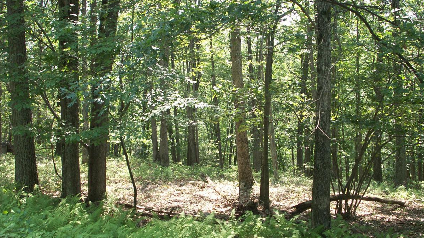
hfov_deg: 47.4
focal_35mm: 43
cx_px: 205
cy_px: 114
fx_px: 483
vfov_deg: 27.7
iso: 50
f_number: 3.5
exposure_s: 1/60
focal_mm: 7.7
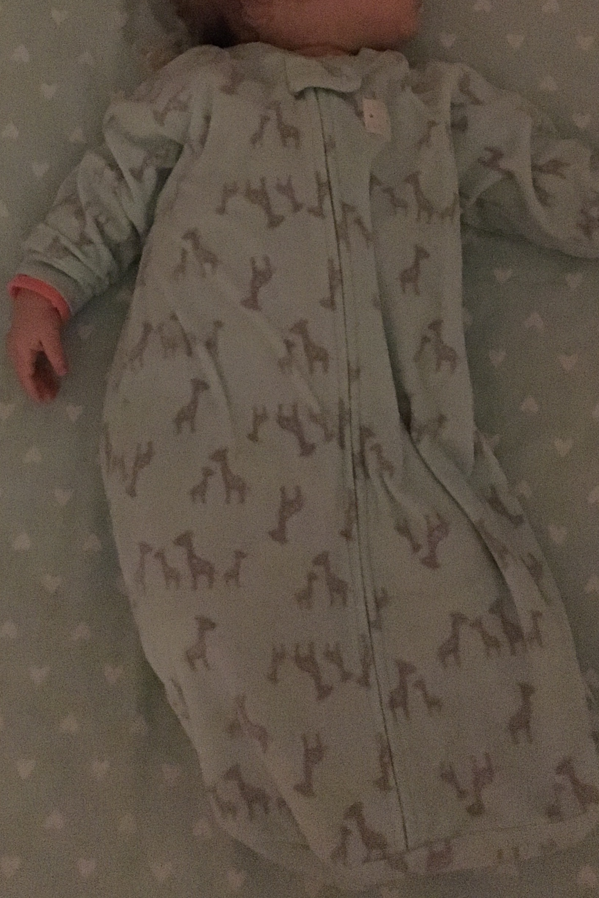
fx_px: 1248
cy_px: 328
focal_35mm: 50
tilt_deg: -78.3
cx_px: 292
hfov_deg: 27.0
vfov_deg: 39.3
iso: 1600
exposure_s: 1/15
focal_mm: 4.15
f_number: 2.2
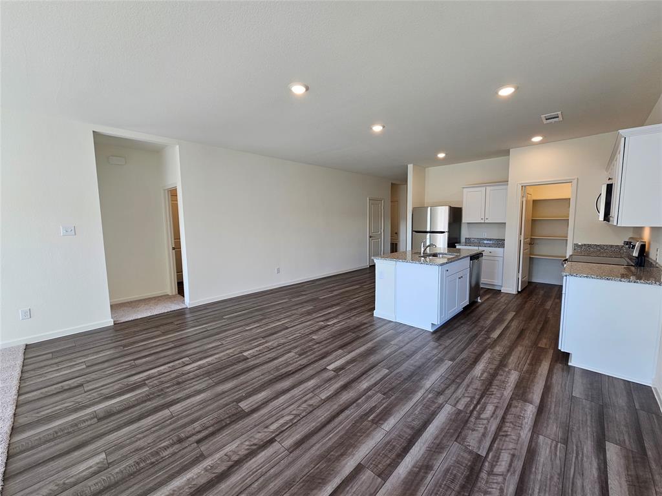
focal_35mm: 13
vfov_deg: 89.9
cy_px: 248
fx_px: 249
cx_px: 331
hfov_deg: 106.2
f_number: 2.2
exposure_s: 1/60
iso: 64
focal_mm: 2.2
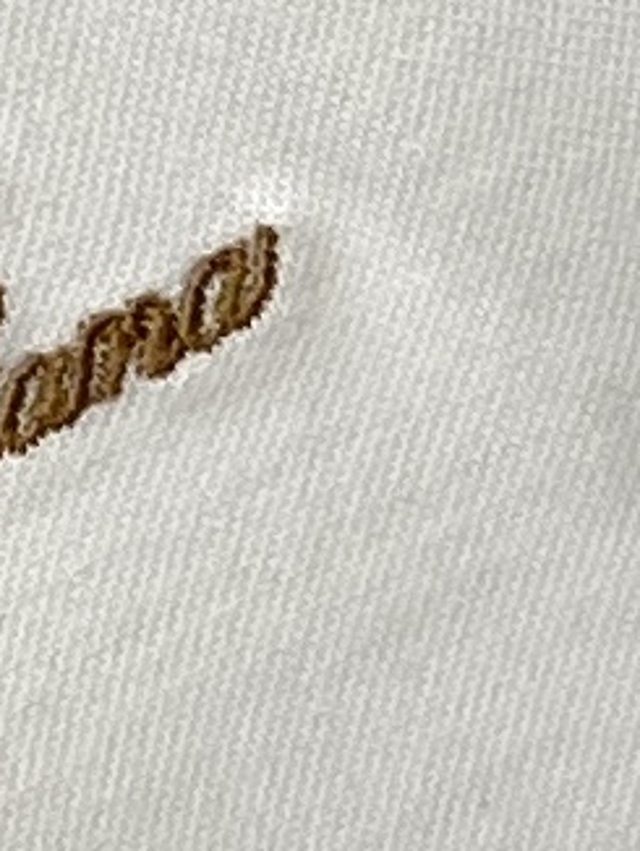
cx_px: -315
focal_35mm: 79
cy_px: 472
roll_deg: +36.6
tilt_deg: -11.9
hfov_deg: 17.0
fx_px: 1945
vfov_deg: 24.7
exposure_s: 1/121
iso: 50
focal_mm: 4.25
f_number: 1.8
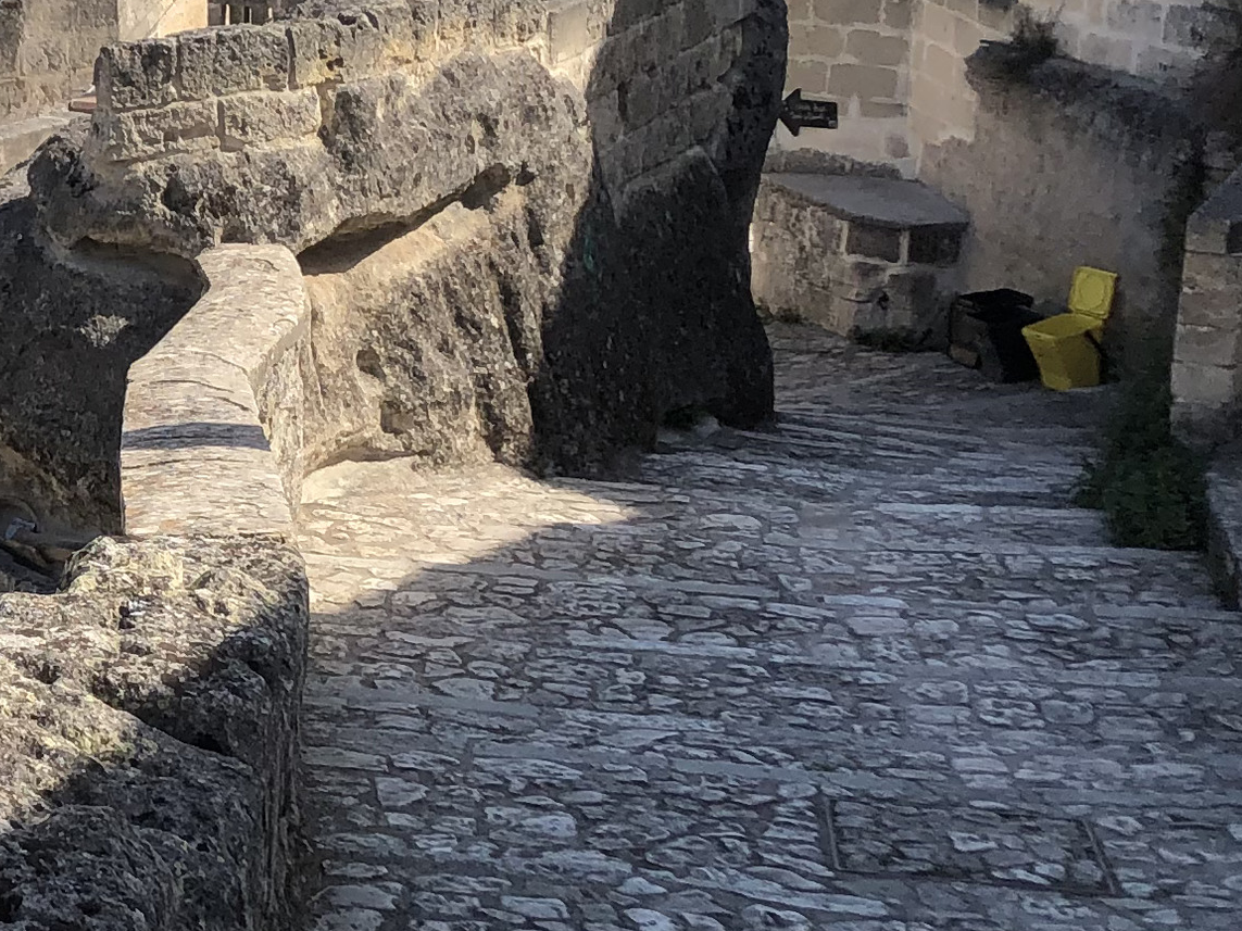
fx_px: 3516
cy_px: 521
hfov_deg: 19.3
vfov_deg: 15.1
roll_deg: +1.6
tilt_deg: -18.5
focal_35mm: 98
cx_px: -84
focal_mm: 4
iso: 20
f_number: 1.8
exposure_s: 1/1185
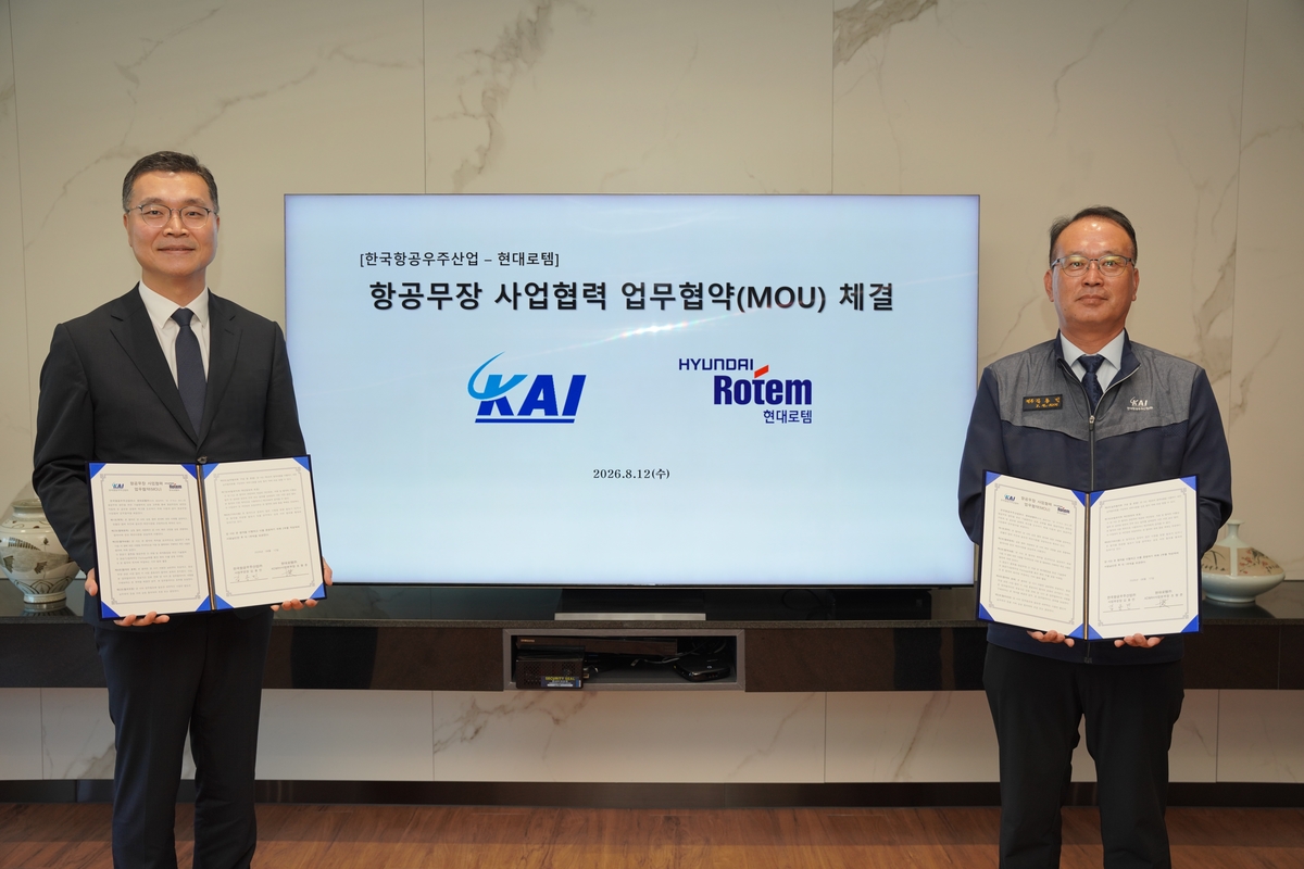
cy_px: 434
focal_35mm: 34
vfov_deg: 38.5
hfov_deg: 55.2
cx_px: 652
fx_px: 1246
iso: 500
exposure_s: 1/161
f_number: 4
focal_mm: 34.4
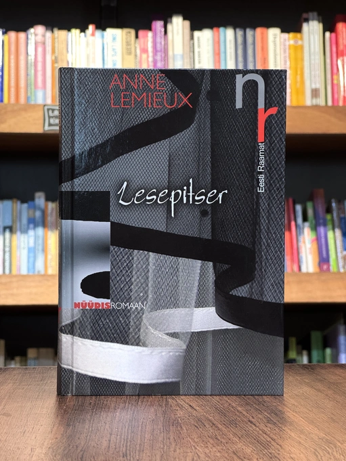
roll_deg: -0.4
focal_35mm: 77
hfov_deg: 19.1
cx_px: 173
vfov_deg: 25.3
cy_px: 230
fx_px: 1026
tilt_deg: +0.1
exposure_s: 1/67
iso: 250
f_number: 2.8
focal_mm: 9
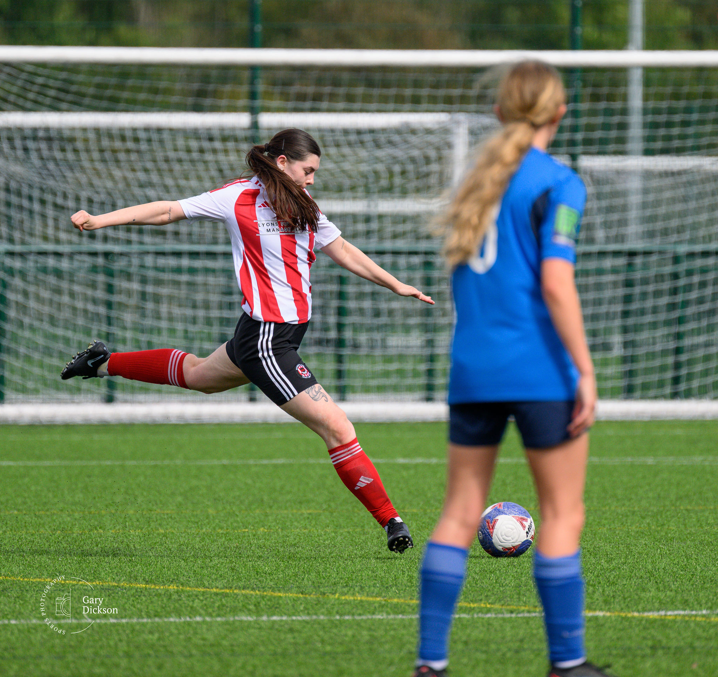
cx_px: 361
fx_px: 14559
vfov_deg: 2.7
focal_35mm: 639
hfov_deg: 2.8
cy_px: 245
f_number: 5.6
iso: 560
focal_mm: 400
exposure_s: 1/1600
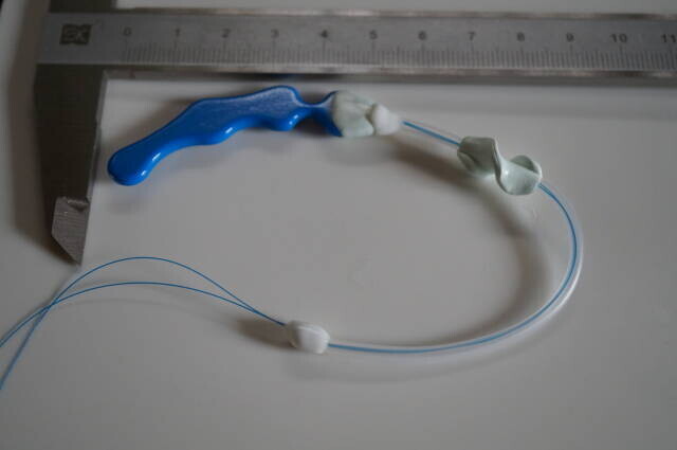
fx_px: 845
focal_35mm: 45
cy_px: 225
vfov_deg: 29.8
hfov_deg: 43.7
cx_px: 338
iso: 1250
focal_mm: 30
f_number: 4
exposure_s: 1/160
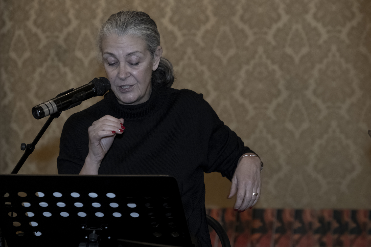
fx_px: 1463
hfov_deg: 14.4
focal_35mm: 142
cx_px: 186
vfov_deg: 9.7
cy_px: 124
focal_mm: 94.5
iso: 3200
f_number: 4
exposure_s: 1/140
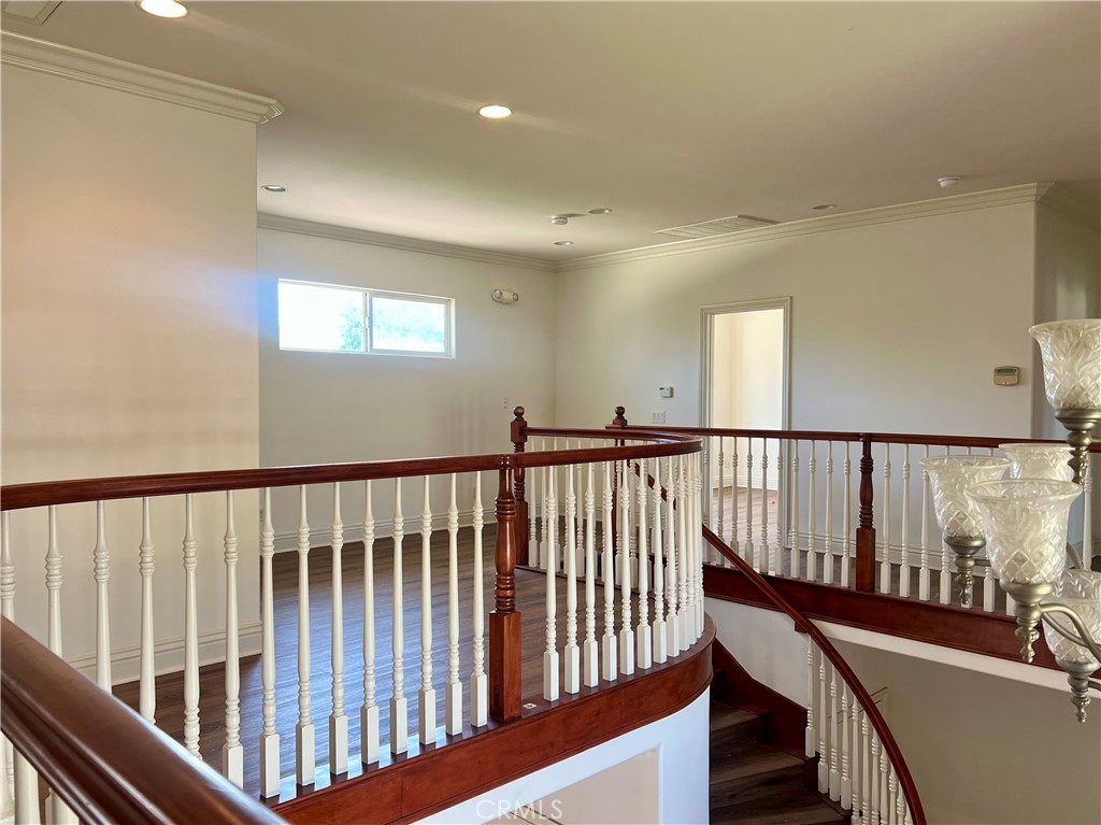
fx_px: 827
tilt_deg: -2.0
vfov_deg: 53.0
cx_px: 550
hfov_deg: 67.3
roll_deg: +1.2
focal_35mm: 26
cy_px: 412
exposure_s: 1/120
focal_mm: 5.7
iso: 125
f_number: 1.5
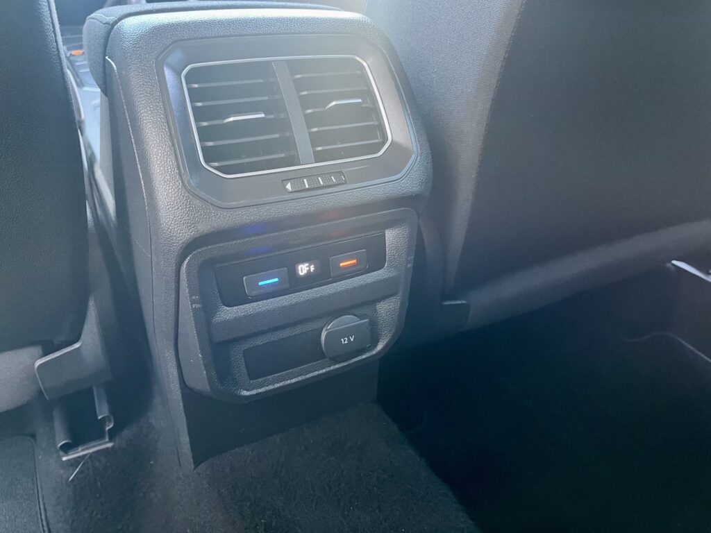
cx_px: 356
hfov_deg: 67.3
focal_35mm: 26
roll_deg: -1.3
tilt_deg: -30.2
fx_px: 534
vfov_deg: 53.1
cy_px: 266
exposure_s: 1/60
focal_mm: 5.1
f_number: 1.6
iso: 250
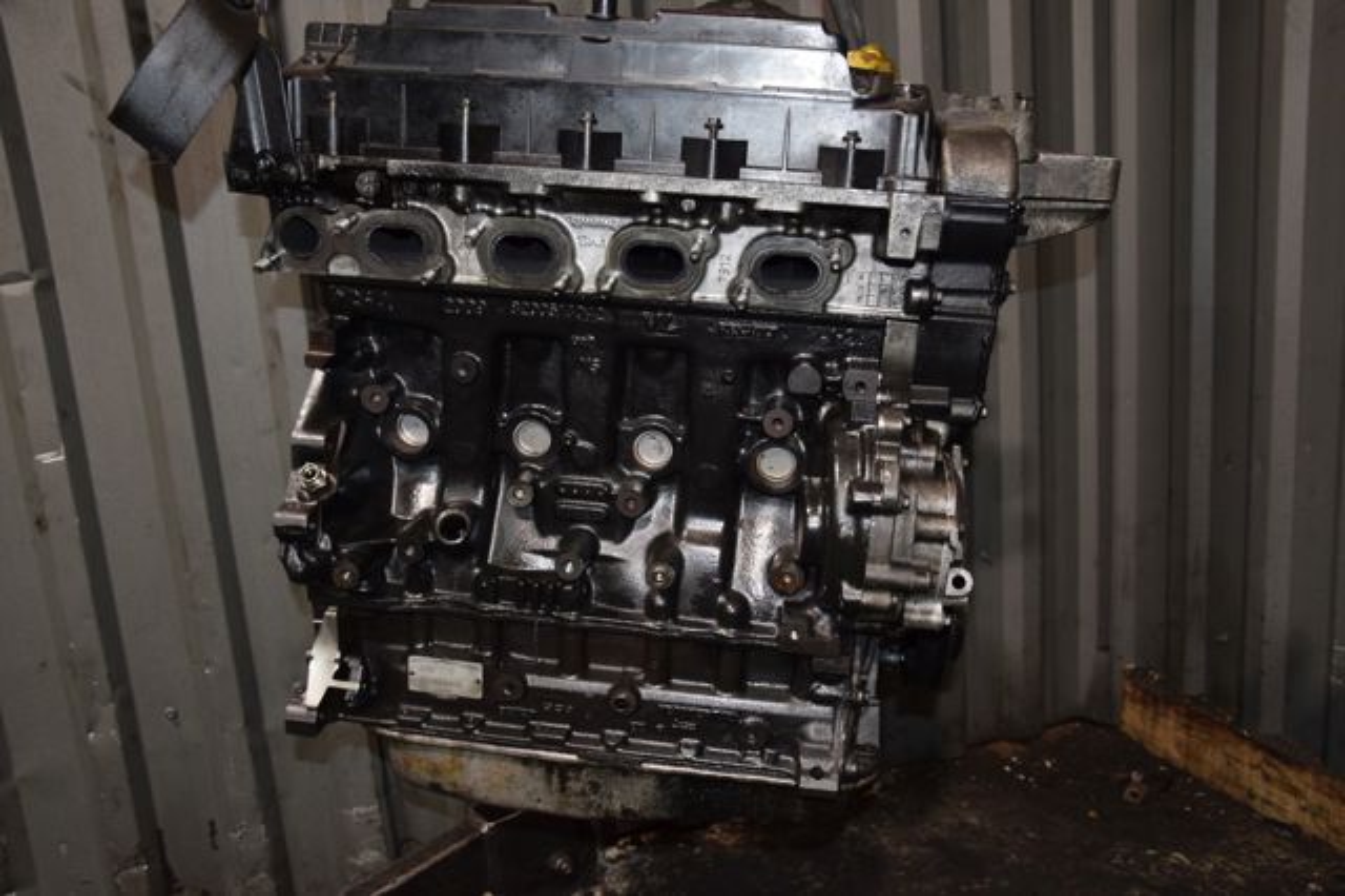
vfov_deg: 41.7
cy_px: 448
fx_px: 1176
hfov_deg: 59.5
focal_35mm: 32
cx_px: 672
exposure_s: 1/60
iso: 800
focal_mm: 21
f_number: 5
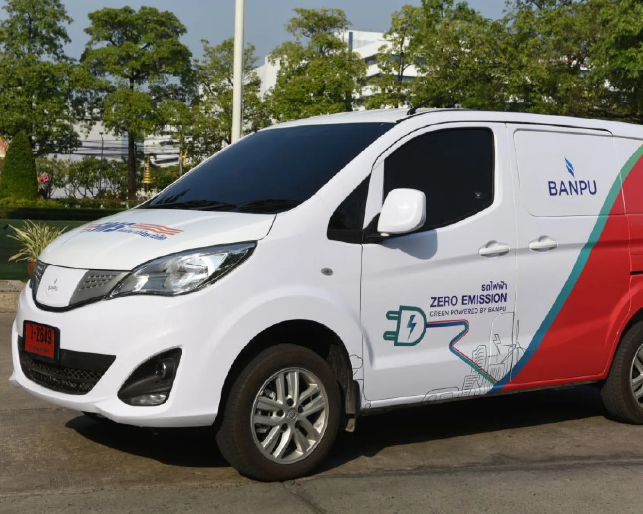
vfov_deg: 26.7
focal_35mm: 57
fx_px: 1085
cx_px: 353
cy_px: 257
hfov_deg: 33.0
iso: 200
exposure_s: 1/1000
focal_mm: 50
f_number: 5.6
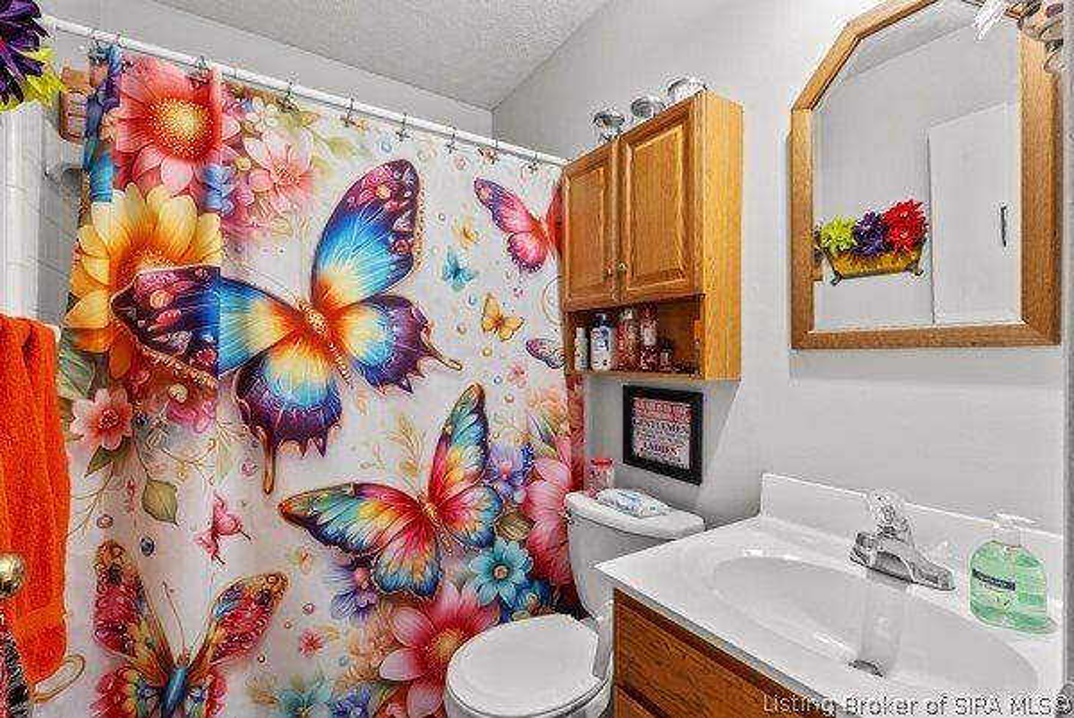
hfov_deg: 96.7
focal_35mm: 16
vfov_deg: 73.8
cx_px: 537
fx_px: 478
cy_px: 359
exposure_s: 1/2
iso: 2000
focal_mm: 16
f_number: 11
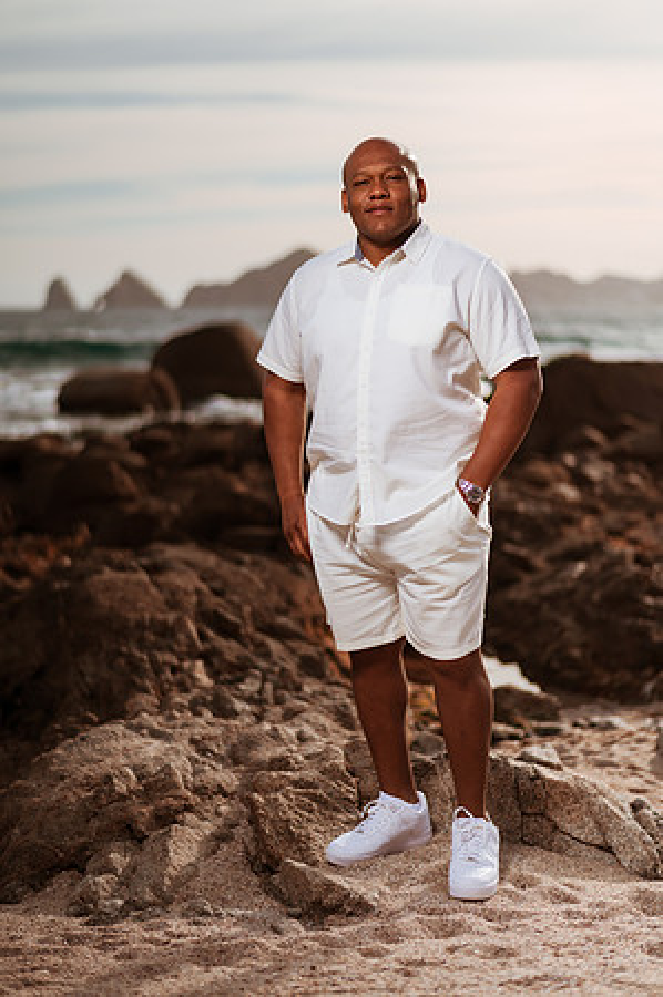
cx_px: 332
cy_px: 498
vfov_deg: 34.5
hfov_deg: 23.3
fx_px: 1606
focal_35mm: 58
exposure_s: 1/8000
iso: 50
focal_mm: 58
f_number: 1.4
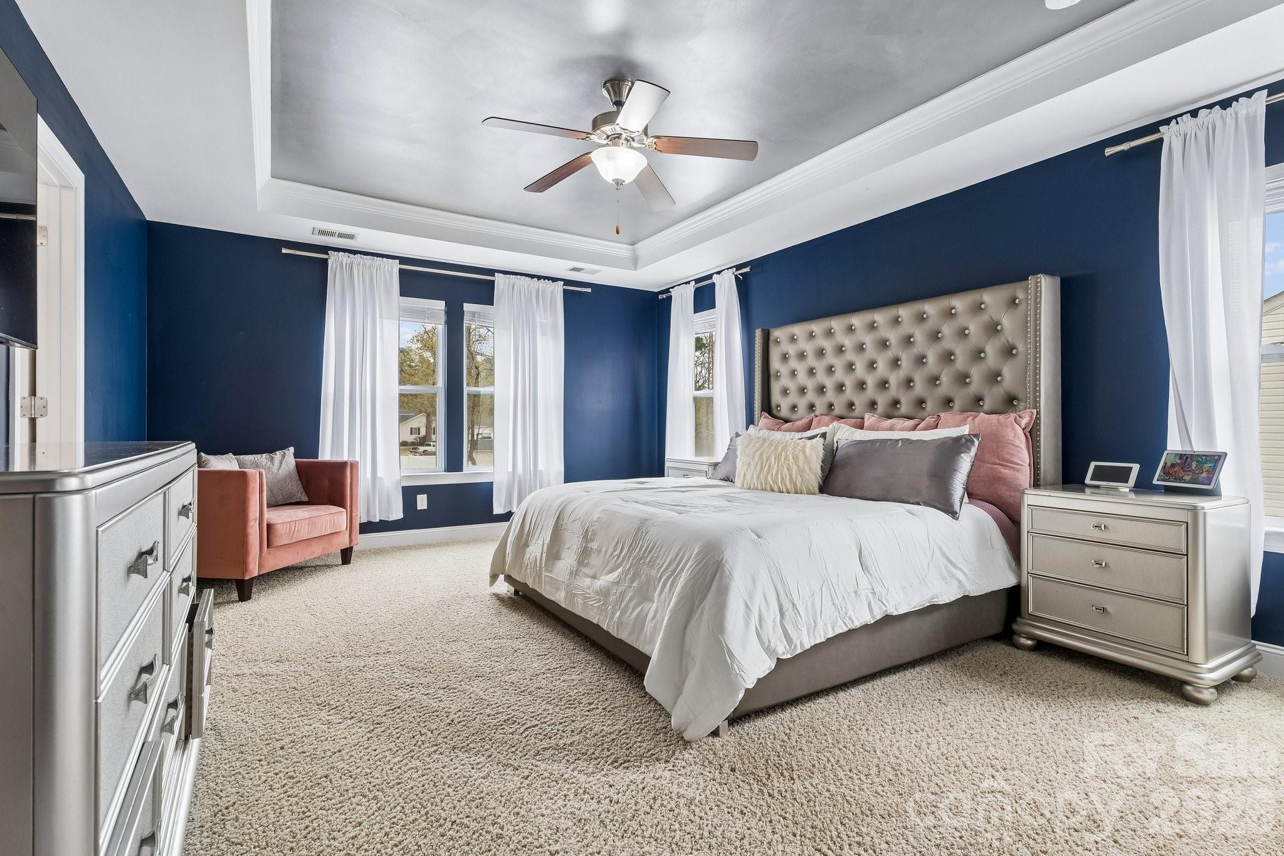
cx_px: 642
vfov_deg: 70.4
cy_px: 428
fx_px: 606
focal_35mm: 17
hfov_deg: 93.3
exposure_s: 1/30
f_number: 8
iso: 400
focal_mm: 17
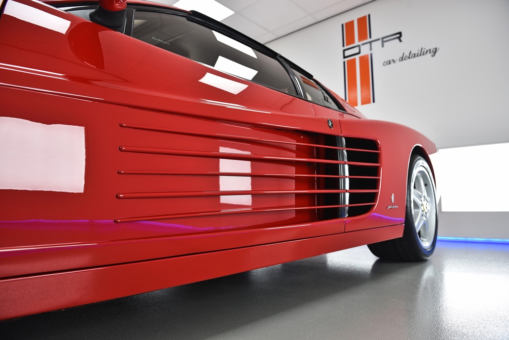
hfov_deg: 73.7
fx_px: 340
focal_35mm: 24
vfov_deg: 53.2
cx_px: 254
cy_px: 170
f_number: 5.6
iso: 100
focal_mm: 24
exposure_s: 1/30
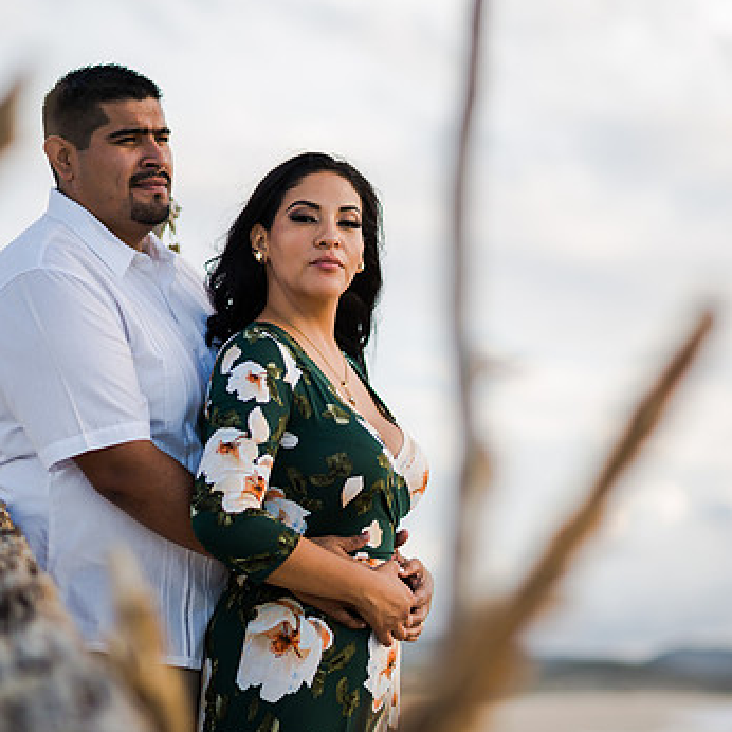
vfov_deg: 14.4
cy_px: 354
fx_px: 2895
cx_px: 374
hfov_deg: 14.4
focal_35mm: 121
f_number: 2
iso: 64
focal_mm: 85
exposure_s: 1/640
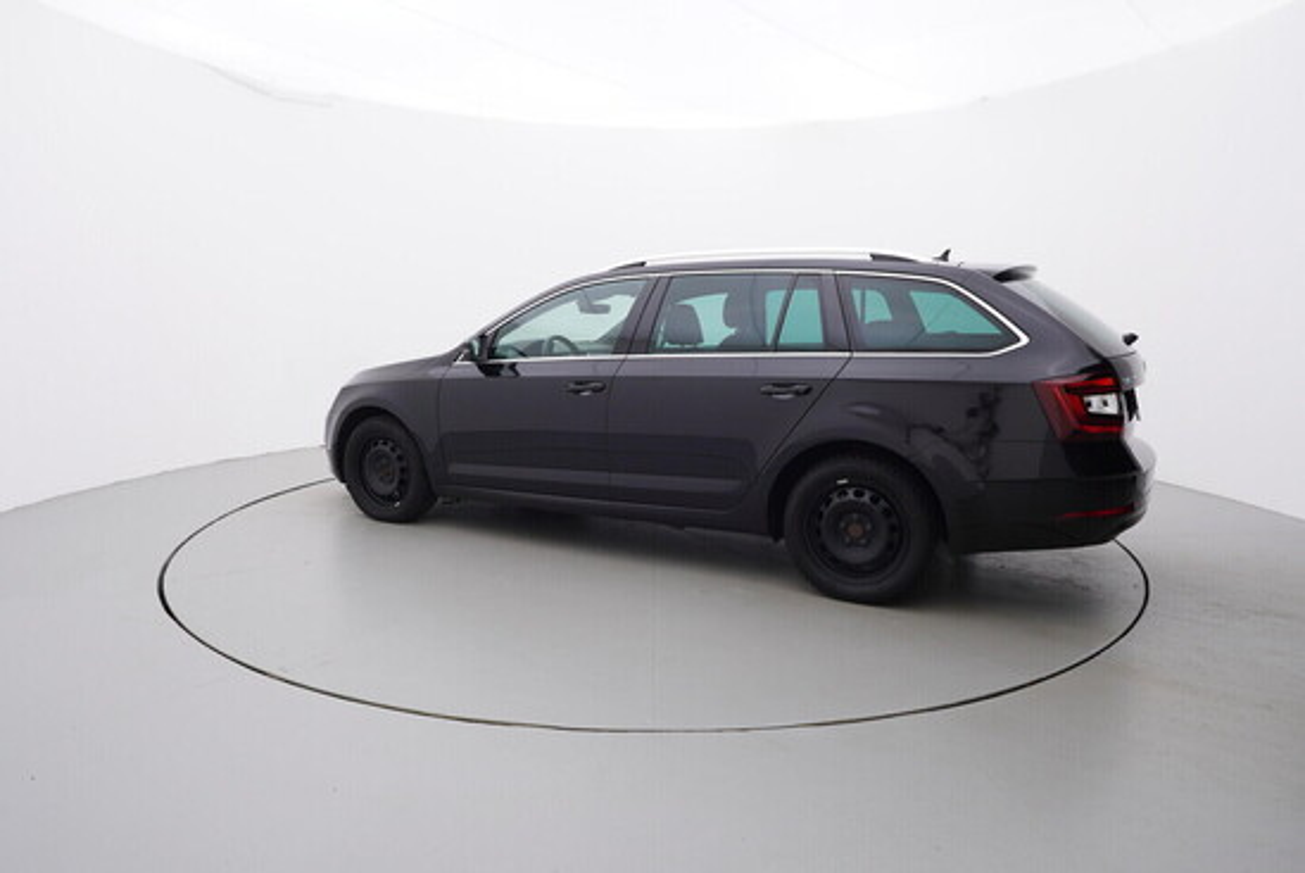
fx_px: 816
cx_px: 652
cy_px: 436
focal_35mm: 22
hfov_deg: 77.3
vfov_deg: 56.2
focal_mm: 15
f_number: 5
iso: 200
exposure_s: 1/80
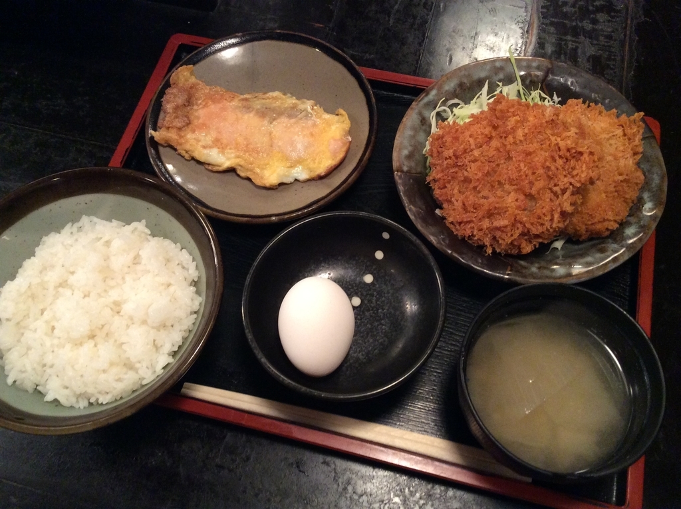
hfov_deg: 56.9
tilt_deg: -64.3
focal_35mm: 32
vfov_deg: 44.1
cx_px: 340
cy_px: 254
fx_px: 629
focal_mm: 3.3
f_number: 2.4
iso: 250
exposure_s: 1/24
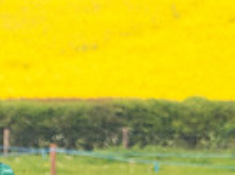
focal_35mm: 2312
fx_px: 15668
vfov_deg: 0.6
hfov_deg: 0.9
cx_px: 387
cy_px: 404
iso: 250
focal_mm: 200
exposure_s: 1/2000
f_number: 4
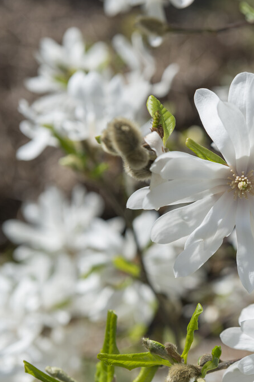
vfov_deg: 21.7
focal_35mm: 94
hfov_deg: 14.3
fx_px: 996
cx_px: 246
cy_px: 192
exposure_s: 1/1000
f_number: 5.6
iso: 200
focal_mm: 62
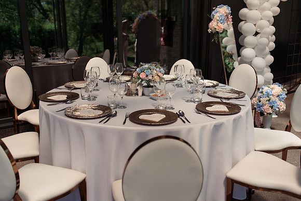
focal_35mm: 35
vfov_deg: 37.9
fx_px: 293
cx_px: 150
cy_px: 100
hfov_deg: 54.4
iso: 125
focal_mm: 35
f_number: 3.2
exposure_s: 1/1000
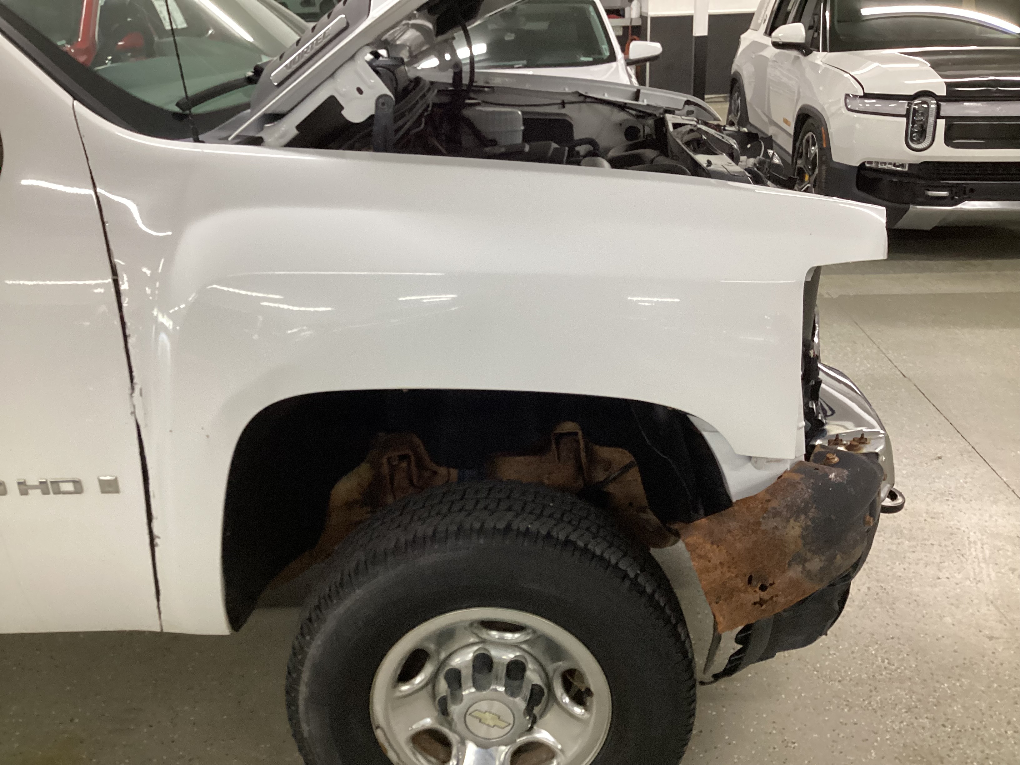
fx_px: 913
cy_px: 382
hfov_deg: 58.4
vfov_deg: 45.4
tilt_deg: -23.2
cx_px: 510
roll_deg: +2.0
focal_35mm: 31
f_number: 2.4
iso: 250
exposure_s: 1/50
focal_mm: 3.3
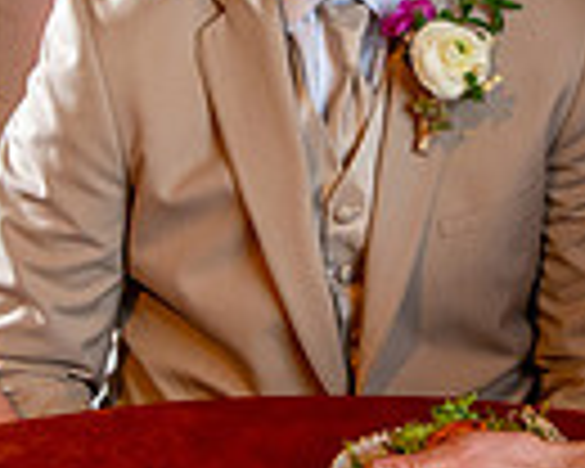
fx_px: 2199
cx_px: 345
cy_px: 107
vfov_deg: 12.1
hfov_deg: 15.1
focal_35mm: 127
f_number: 5
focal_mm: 28
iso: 2000
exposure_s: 1/125
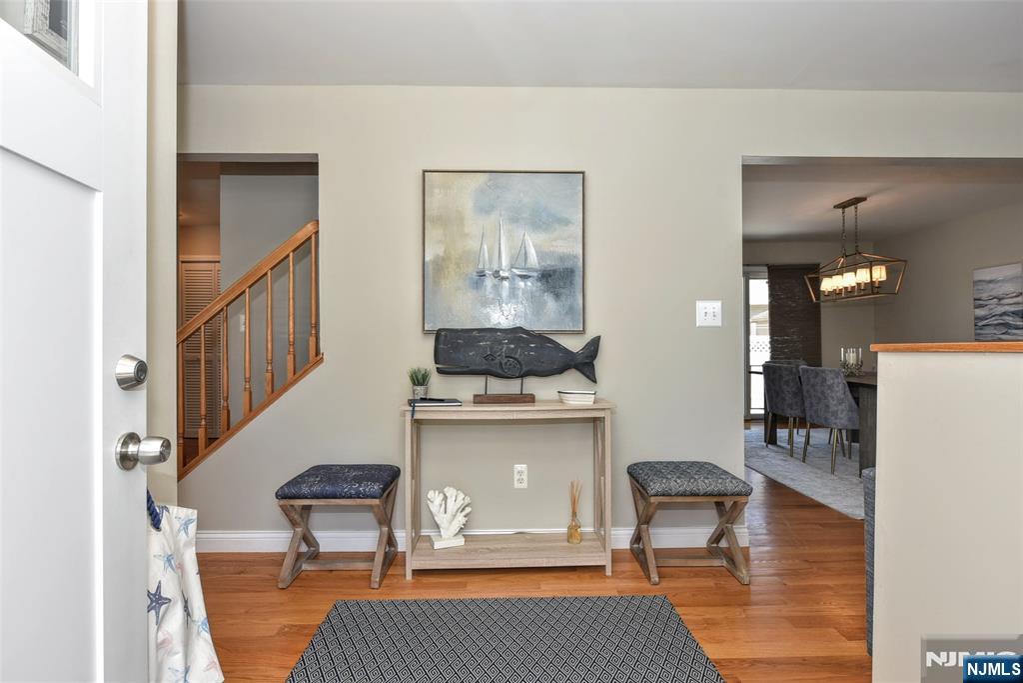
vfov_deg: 70.5
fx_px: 483
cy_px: 342
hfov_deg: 93.3
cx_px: 512
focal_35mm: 17
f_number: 5.6
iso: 450
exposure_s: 1/125
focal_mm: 17
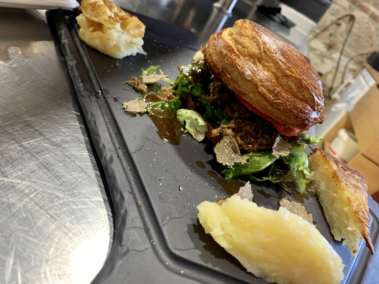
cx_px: 190
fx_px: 285
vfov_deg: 53.1
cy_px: 142
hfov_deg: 67.3
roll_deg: -34.0
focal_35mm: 26
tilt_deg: -31.2
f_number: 1.8
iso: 250
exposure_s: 1/50
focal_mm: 4.25
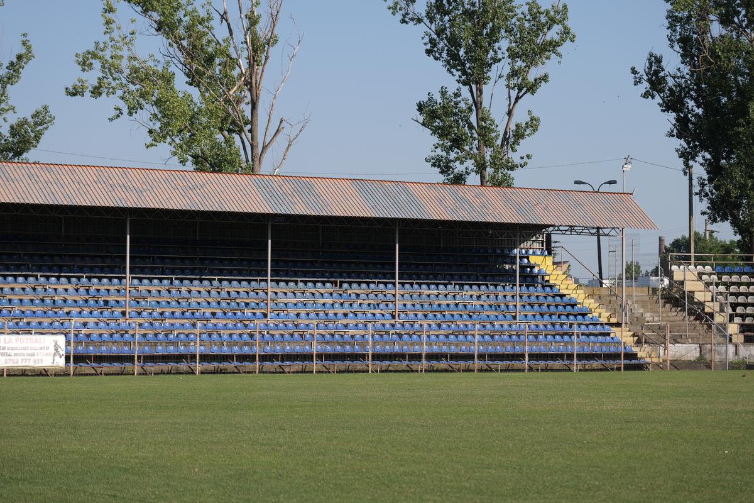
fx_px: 2199
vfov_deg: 13.0
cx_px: 377
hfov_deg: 19.5
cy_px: 252
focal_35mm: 105
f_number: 4
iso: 64
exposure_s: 1/1000
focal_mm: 105
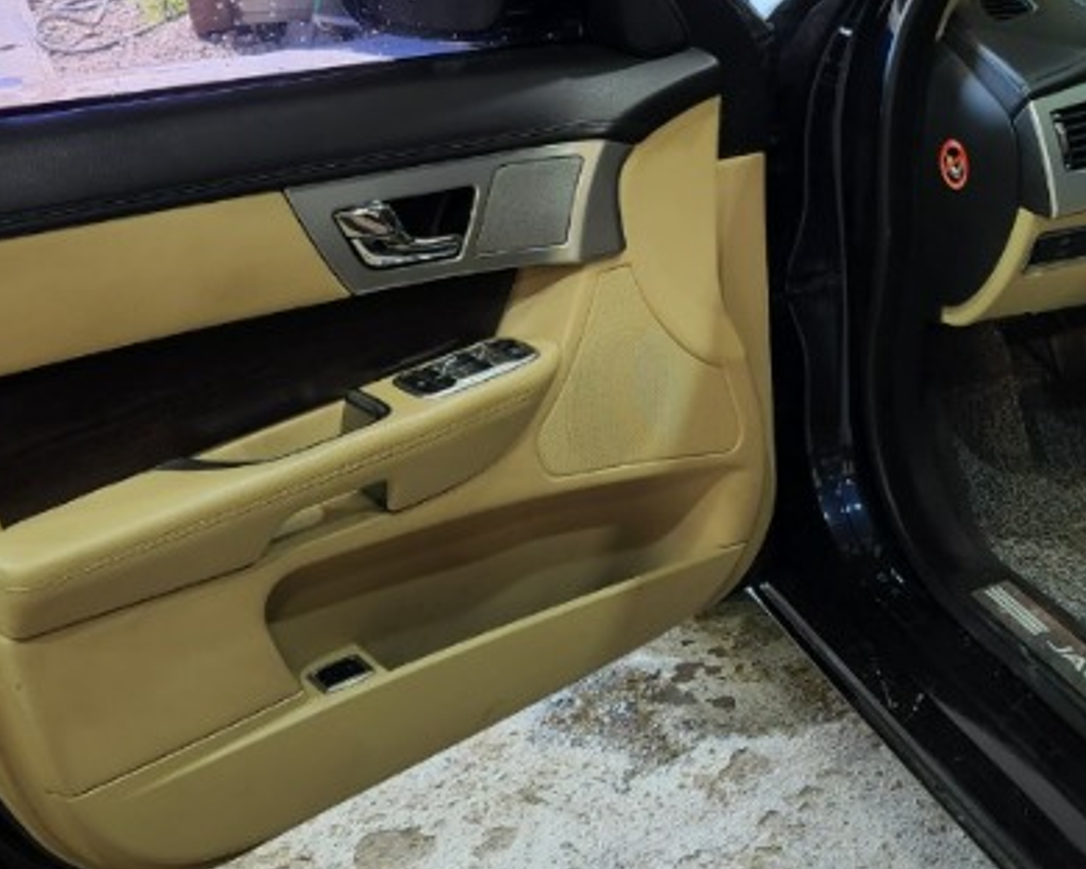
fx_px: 1896
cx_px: 735
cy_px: 245
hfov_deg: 31.7
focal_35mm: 59
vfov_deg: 25.6
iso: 40
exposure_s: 1/120
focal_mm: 5.4
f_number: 1.8
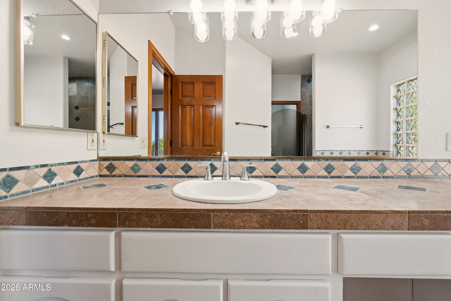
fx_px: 175
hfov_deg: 104.2
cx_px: 226
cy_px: 150
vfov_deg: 81.2
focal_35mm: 14
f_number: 9
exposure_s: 1/80
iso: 250
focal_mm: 14
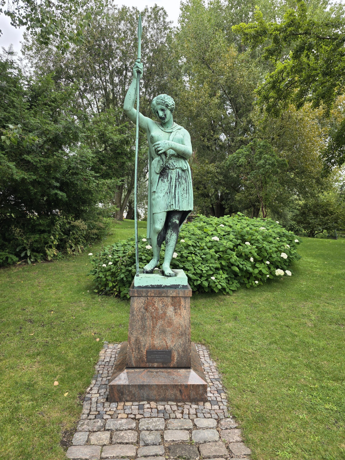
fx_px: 306
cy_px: 230
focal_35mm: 23
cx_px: 172
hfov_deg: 58.9
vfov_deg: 73.9
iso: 40
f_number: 1.7
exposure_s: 1/180
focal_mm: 6.3
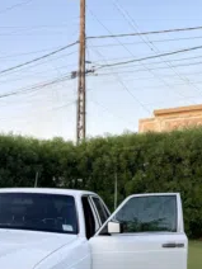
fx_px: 381
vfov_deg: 37.4
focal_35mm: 49
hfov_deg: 28.6
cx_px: 24
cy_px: 218
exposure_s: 1/599
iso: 50
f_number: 1.6
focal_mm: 5.1
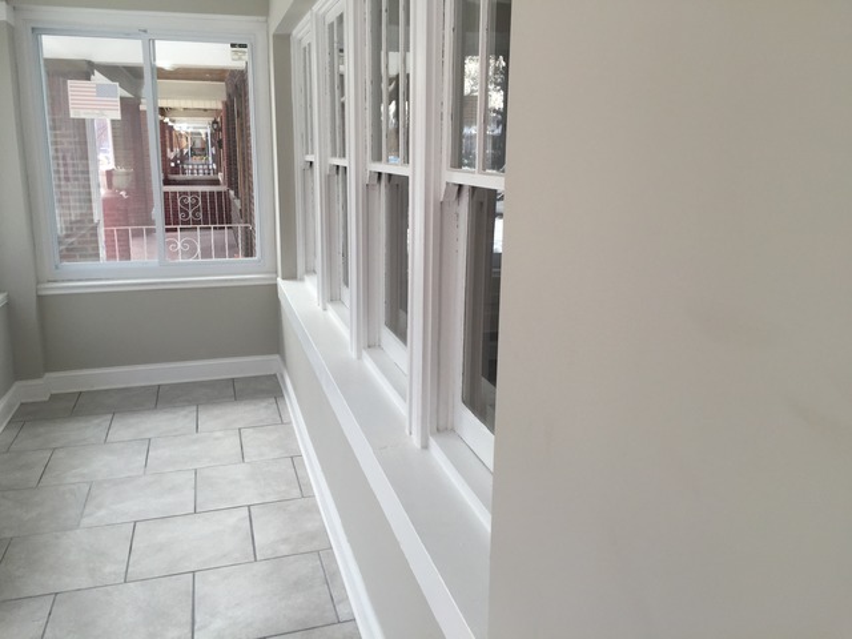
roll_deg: -2.5
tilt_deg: -15.6
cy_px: 320
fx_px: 714
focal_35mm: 29
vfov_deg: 48.2
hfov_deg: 61.7
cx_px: 426
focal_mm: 4.15
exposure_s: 1/276
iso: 32
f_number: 2.2
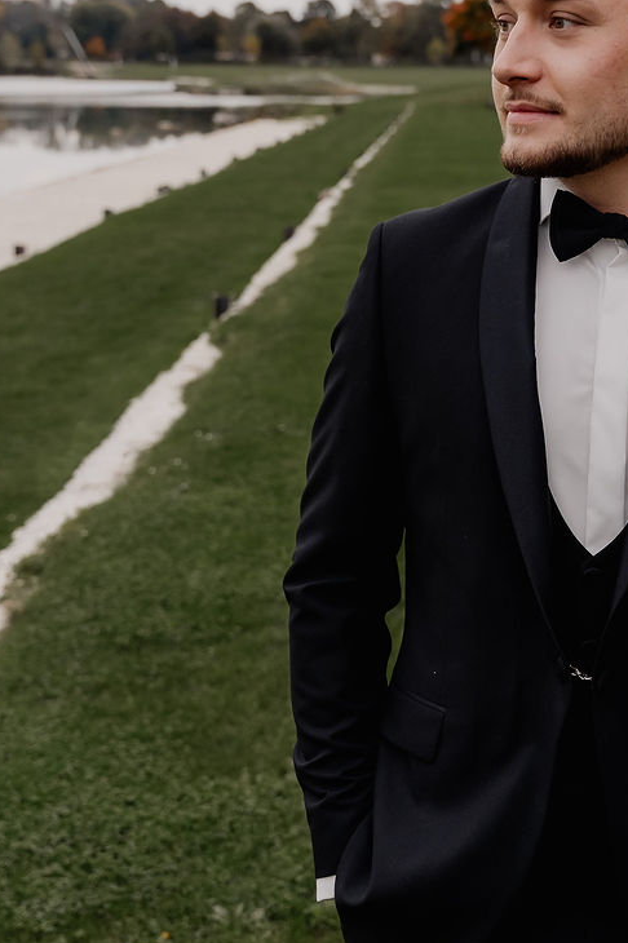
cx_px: 522
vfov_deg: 35.3
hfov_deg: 23.7
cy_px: 319
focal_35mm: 56
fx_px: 1467
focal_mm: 26.6
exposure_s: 1/640
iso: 500
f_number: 3.2
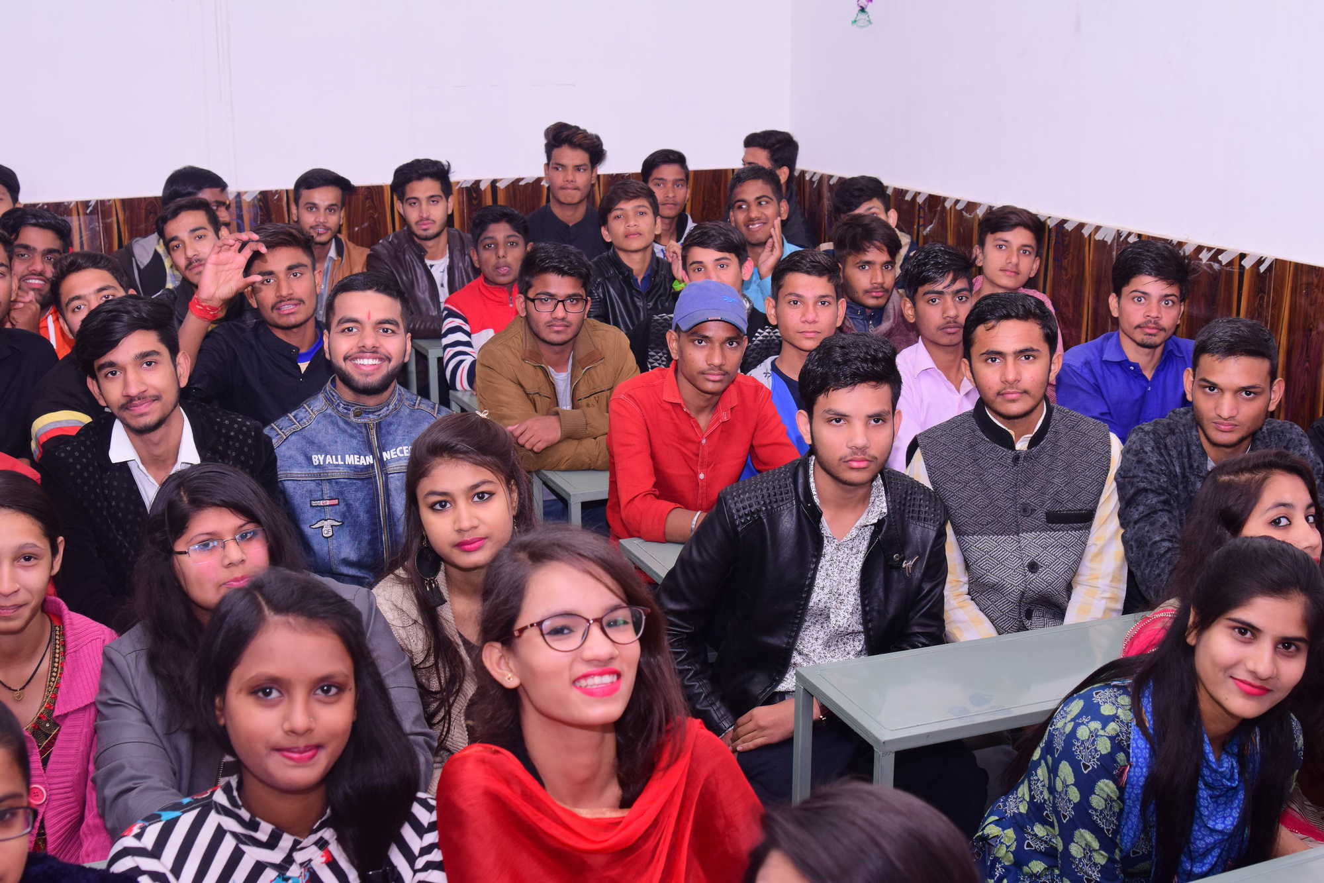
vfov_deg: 31.9
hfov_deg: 46.4
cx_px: 662
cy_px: 442
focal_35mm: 42
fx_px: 1544
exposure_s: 1/60
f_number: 4.5
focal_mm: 28
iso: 400
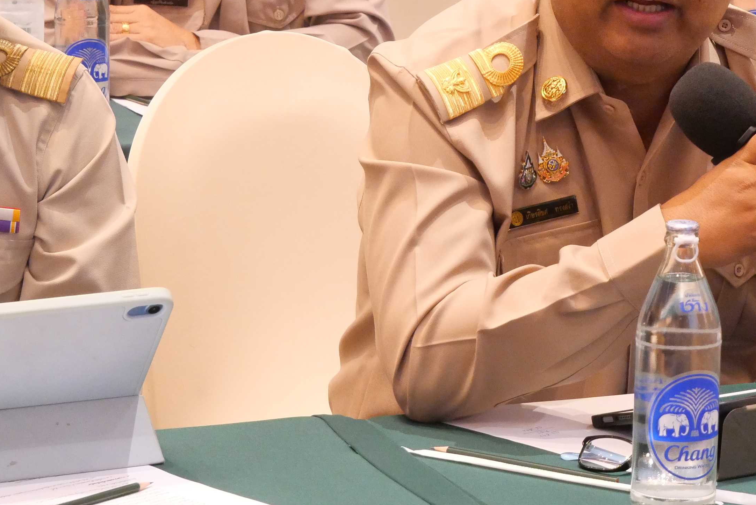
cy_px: 108
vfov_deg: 9.9
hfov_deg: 14.7
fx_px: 2921
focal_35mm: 139
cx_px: 614
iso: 3200
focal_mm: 39
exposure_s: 1/30
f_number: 5.4
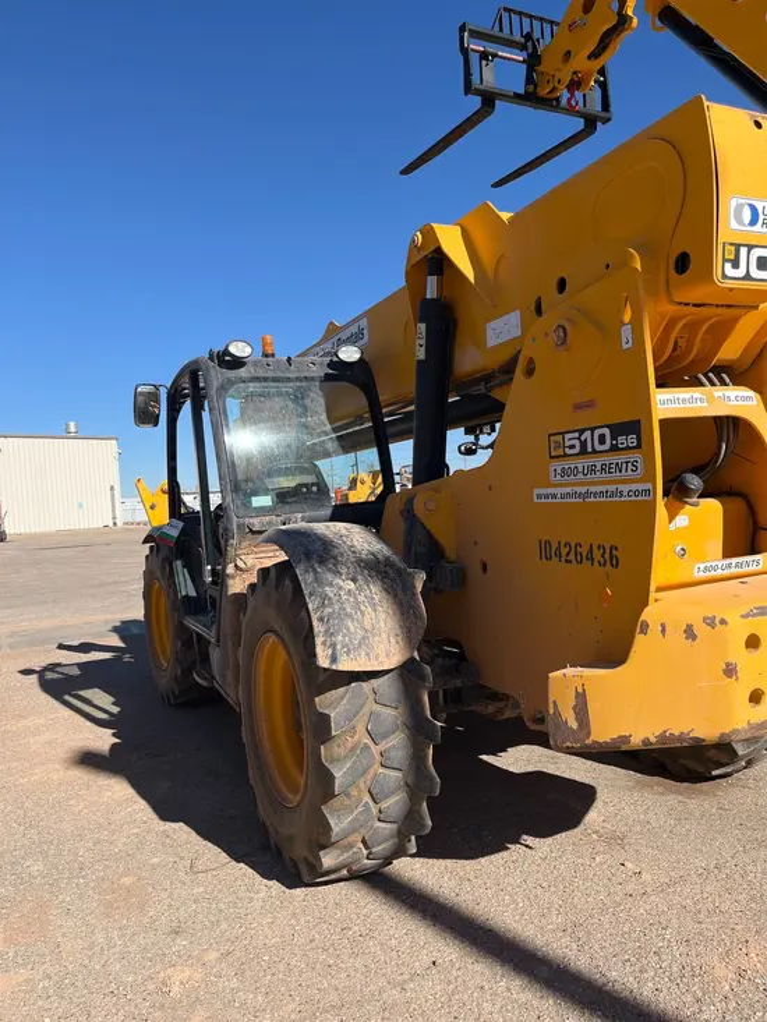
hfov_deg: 53.1
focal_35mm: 26
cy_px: 511
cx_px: 384
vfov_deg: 67.3
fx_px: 768
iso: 50
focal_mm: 5.1
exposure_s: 1/3215
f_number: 1.6
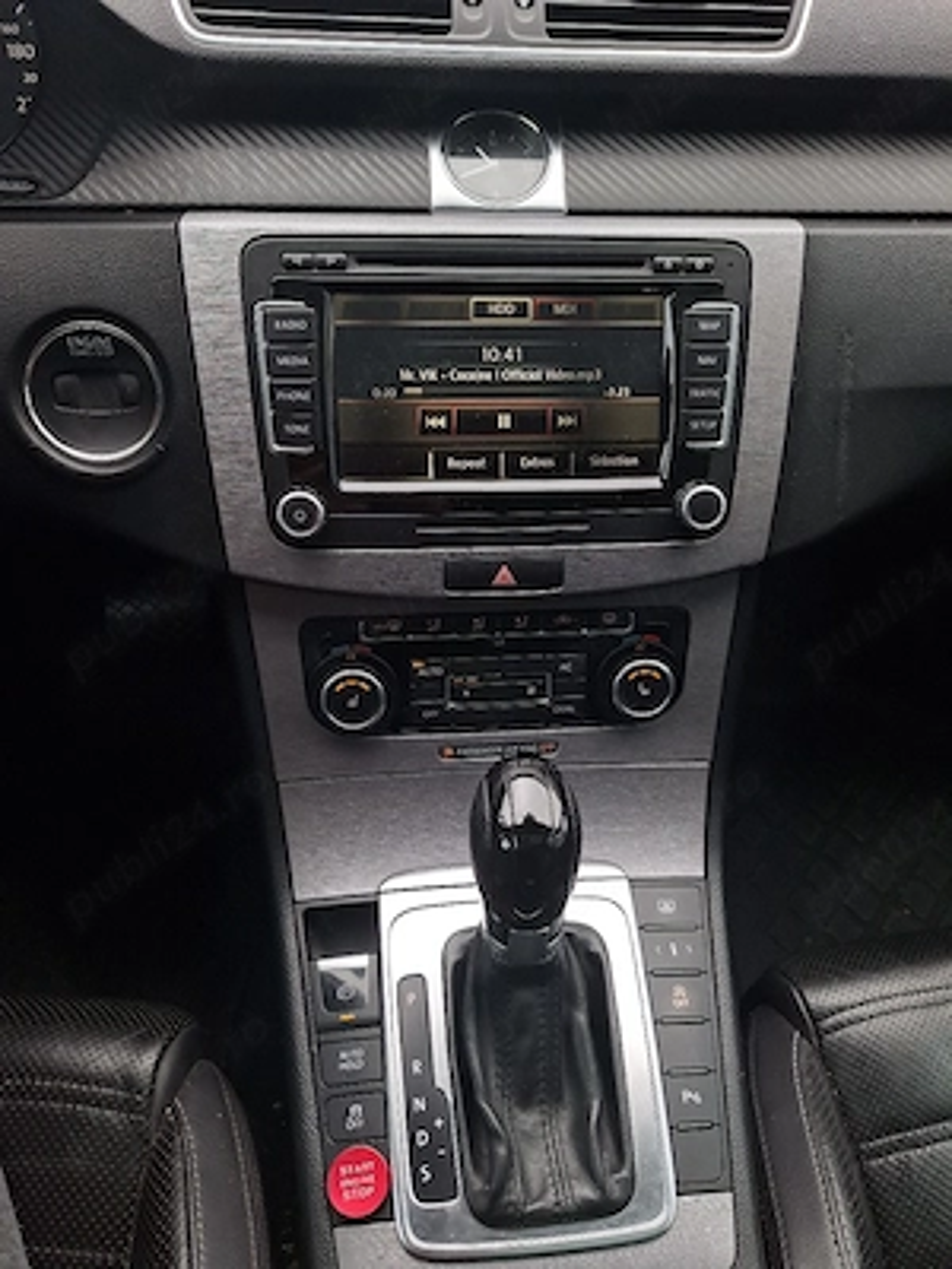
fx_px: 843
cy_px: 634
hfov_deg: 58.9
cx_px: 476
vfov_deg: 73.9
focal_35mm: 23
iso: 40
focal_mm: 5.54
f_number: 1.8
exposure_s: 1/500
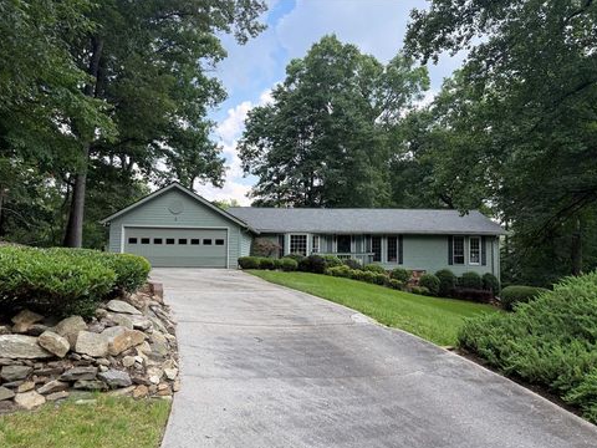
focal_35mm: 25
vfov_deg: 54.9
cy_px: 231
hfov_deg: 69.4
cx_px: 306
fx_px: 431
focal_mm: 6.76
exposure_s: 1/1005
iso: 100
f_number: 1.78
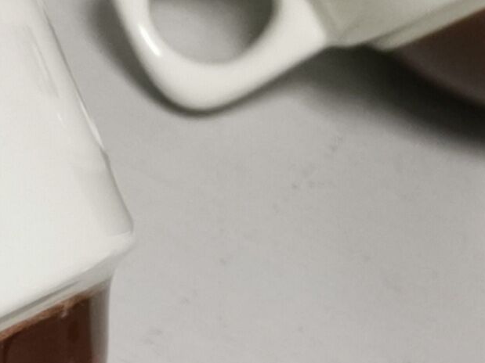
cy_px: 106
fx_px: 3138
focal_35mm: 224
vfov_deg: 6.6
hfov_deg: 8.8
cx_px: 174
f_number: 1.8
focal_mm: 5.58
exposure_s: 1/50
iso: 100
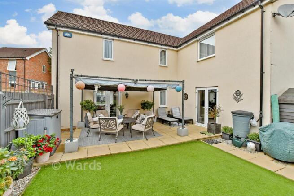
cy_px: 98
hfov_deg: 100.4
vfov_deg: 77.4
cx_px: 147
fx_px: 123
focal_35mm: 15
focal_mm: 10
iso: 800
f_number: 6.3
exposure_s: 1/160
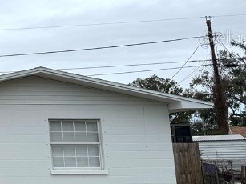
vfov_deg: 18.3
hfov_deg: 20.6
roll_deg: +0.7
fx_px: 568
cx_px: -131
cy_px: 37
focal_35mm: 80
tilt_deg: +11.1
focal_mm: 6.76
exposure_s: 1/5714
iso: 80
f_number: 1.78
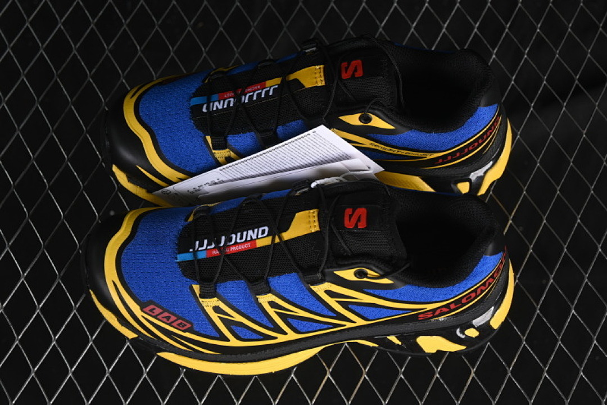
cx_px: 304
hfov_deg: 27.0
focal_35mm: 75
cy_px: 202
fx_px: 1264
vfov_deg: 18.2
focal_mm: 50
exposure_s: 1/60
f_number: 6.3
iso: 160
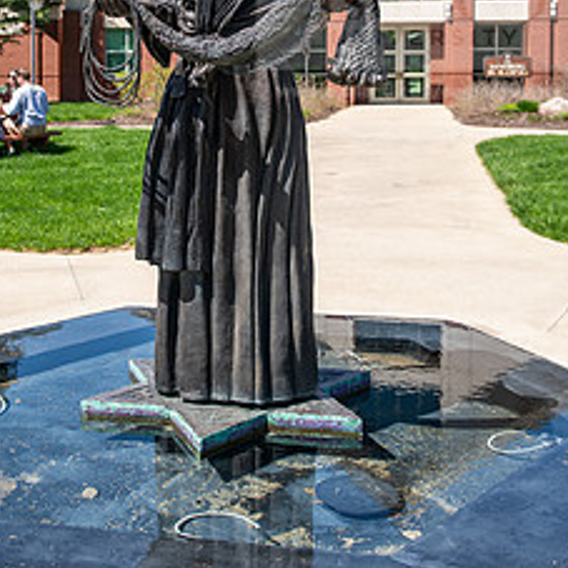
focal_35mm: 54
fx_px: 1002
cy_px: 118
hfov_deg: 31.5
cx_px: 218
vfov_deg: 30.9
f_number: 3.5
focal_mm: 32
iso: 100
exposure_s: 1/800
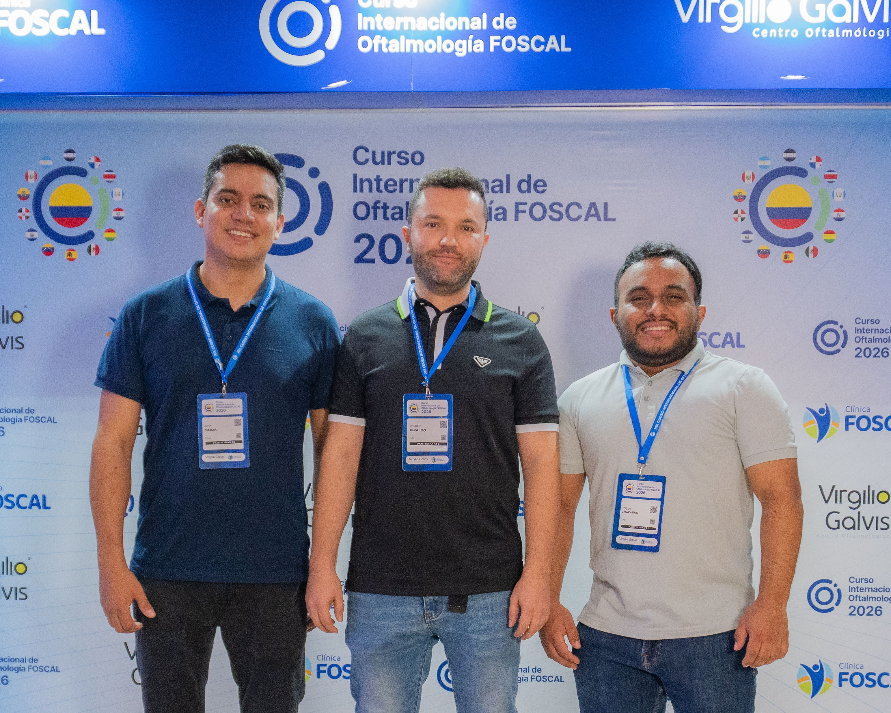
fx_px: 1415
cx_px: 476
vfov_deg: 28.1
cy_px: 474
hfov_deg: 34.9
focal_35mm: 54
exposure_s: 1/160
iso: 2000
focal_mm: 19
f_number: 4
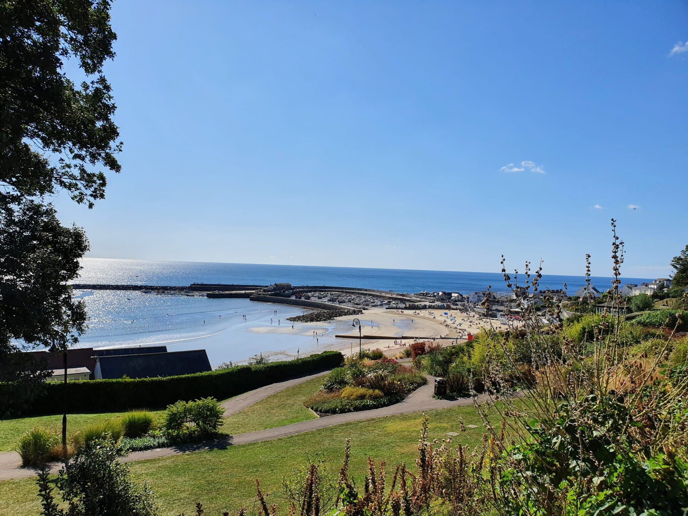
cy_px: 258
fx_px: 517
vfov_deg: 53.1
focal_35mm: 26
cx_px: 344
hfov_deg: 67.3
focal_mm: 4.32
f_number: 2.4
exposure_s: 1/3680
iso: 50
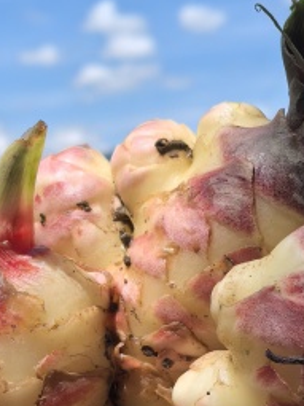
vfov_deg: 17.1
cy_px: 385
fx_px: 1324
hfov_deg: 13.1
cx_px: 134
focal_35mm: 113
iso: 50
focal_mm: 5.75
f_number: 2
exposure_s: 1/3049
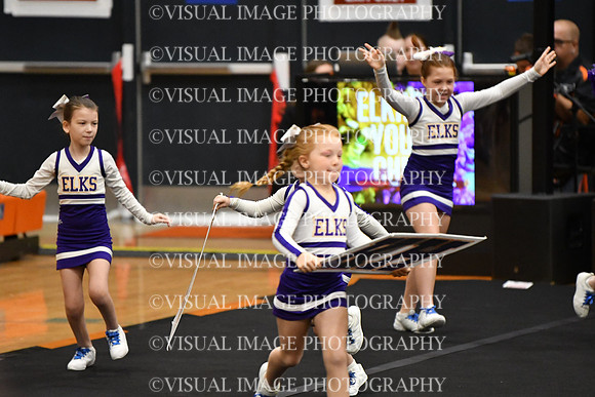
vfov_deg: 4.6
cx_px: 298
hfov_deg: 6.9
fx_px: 4959
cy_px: 198
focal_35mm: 300
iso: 5000
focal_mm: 200
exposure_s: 1/800
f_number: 2.8
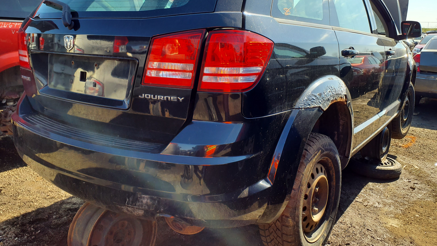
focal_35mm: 31
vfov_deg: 37.4
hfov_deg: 62.6
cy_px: 81
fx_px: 359
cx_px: 218
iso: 40
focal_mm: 3.58
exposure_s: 1/662
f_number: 1.9
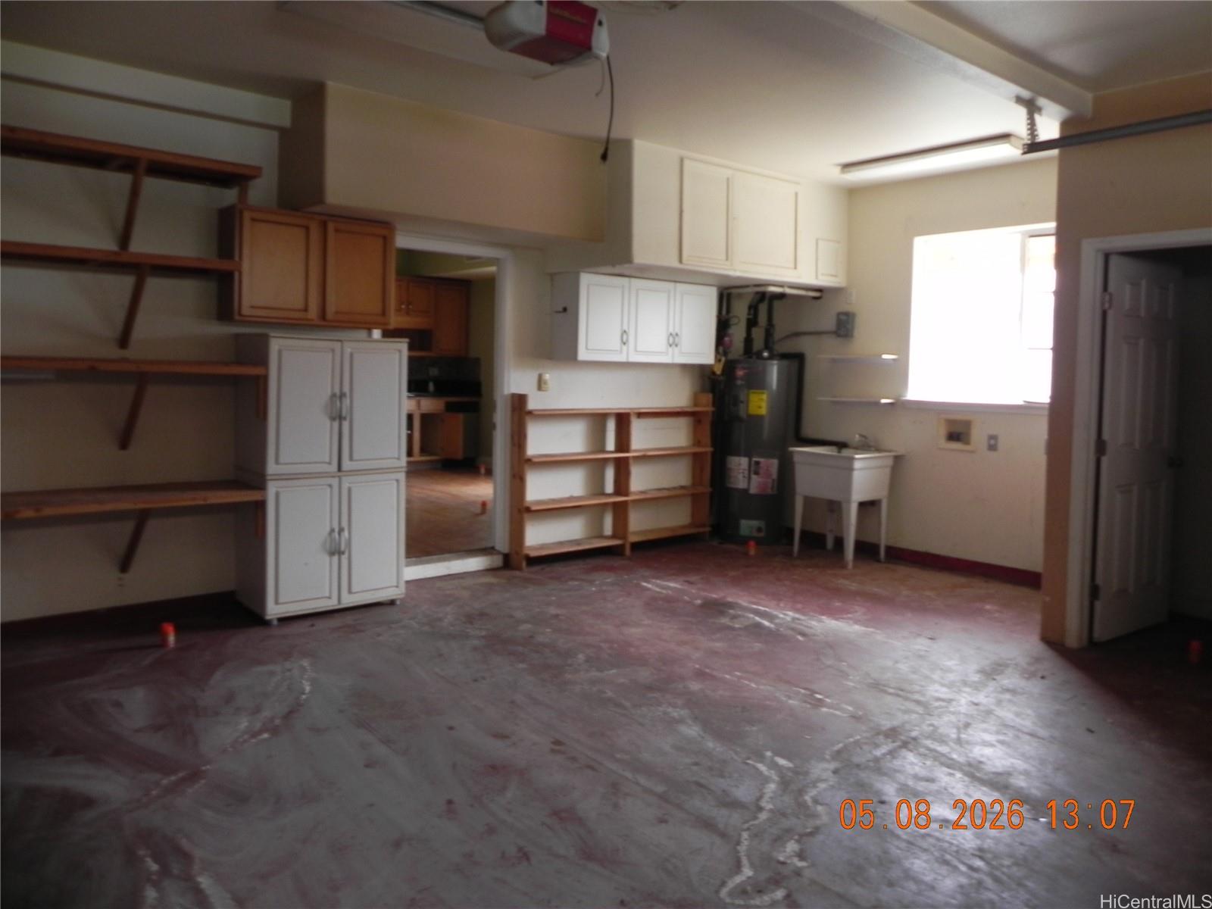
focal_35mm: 26
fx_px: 910
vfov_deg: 53.1
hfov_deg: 67.3
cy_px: 454
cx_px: 606
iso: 160
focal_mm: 4.6
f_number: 2.8
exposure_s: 1/32.1
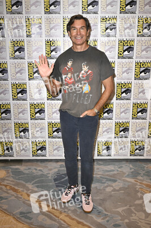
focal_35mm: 35
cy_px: 114
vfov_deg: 54.5
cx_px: 76
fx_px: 221
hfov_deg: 37.8
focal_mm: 35
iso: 2000
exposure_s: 1/250
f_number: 6.3
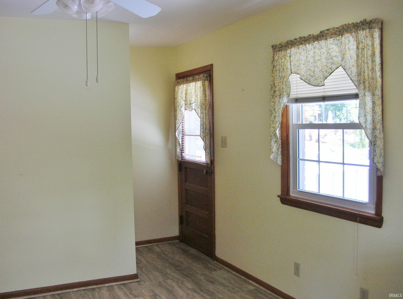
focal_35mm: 36
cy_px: 150
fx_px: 418
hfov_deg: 51.5
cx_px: 202
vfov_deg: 39.5
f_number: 2.7
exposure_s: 1/48.7
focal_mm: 6
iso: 50
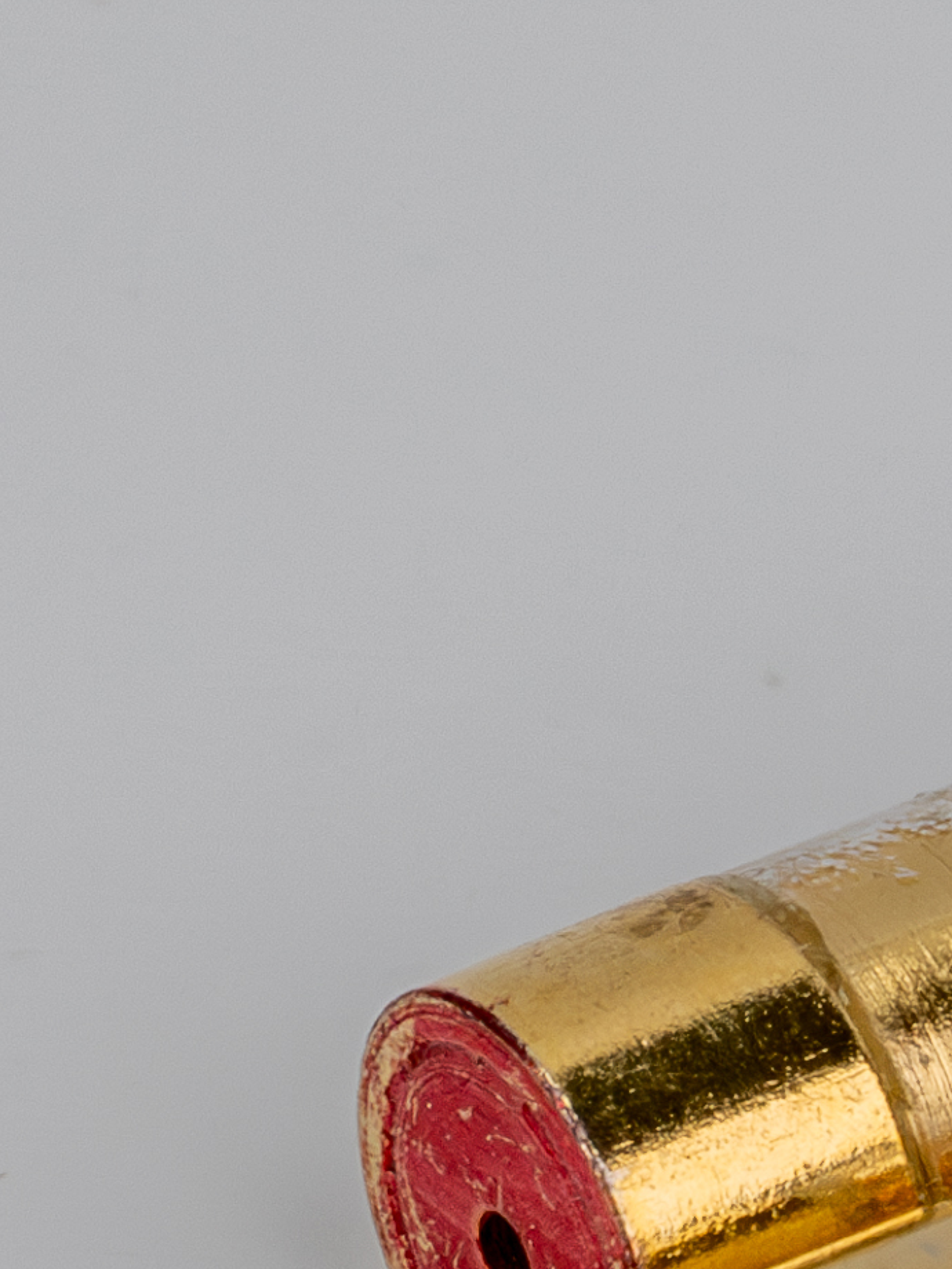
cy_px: 1008
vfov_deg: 1.9
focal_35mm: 1036
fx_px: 37963
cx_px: 1087
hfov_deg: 1.4
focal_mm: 120
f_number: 20
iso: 500
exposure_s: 1/125
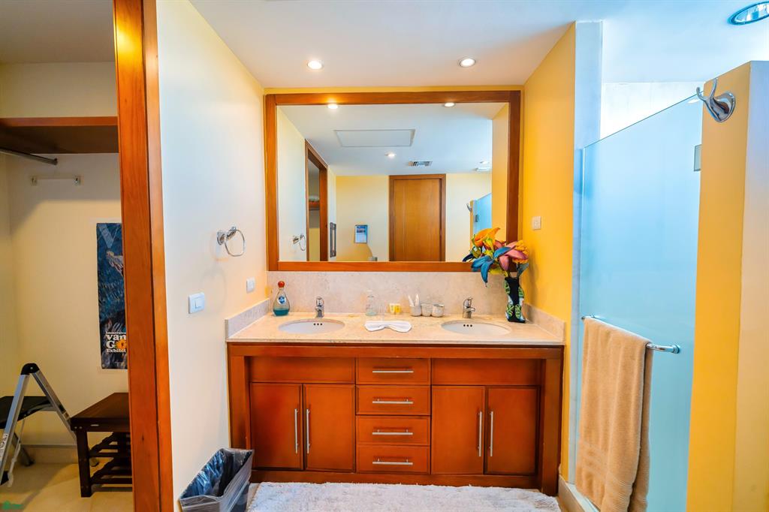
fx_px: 299
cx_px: 384
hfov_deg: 104.3
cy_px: 256
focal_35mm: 14
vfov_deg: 81.2
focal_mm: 14
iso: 500
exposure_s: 1/15
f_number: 5.6
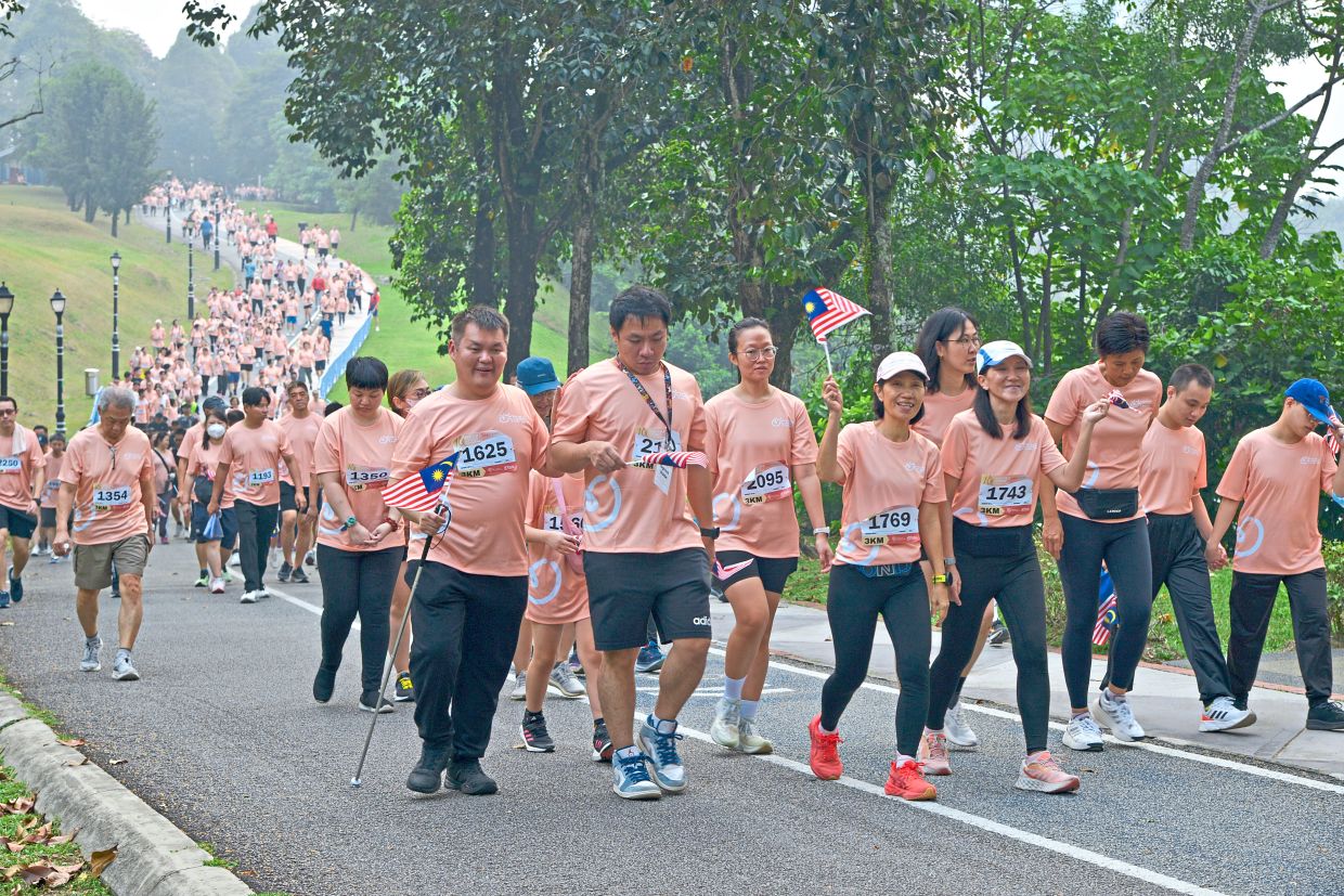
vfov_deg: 20.6
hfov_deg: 30.5
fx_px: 2464
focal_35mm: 66
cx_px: 672
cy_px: 448
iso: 400
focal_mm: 66
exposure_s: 1/250
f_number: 6.3
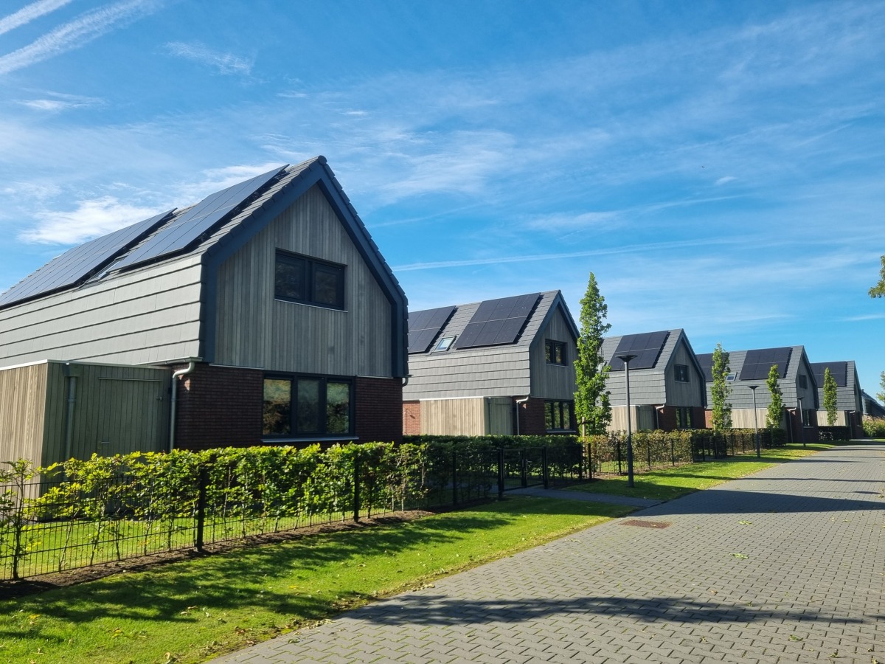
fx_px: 665
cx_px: 442
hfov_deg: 67.3
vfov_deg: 53.1
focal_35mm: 26
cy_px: 332
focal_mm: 5.4
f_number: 1.8
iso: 50
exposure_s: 1/2020
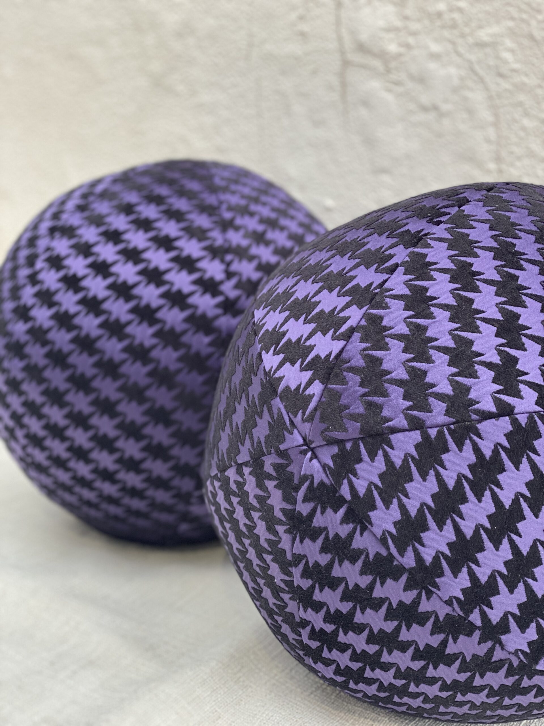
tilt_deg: -15.4
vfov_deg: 36.8
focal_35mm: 52
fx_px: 1090
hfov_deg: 28.0
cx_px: 272
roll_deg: +1.6
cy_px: 363
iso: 160
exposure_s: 1/122
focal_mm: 6
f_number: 2
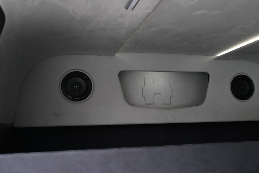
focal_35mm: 42
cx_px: 147
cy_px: 93
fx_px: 299
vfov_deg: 32.2
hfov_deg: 46.7
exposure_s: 1/160
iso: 400
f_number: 4.2
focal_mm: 23
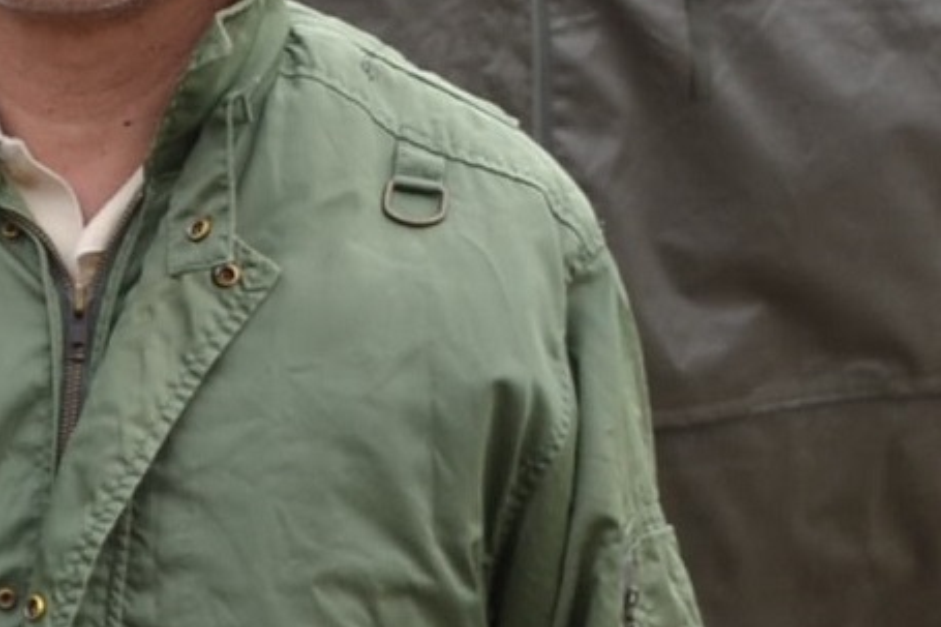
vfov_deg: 11.9
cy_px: 633
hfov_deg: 16.7
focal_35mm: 114
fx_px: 2979
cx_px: -350
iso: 100
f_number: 4
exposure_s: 1/60
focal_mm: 18
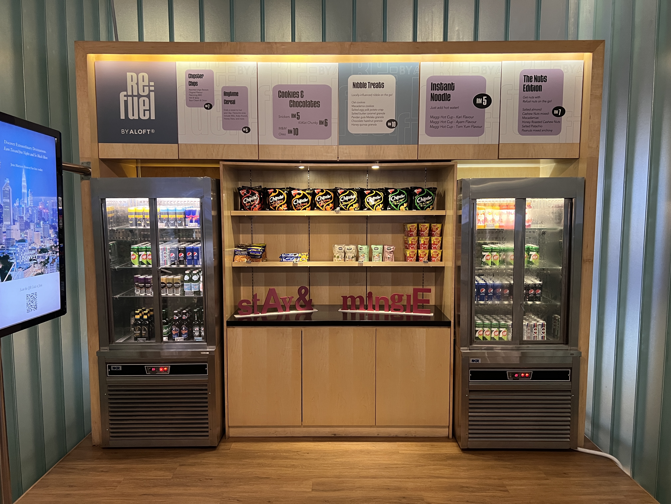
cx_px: 336
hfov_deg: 67.3
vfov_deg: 53.1
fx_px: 504
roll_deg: -0.1
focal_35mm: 26
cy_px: 252
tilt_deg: -5.0
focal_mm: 5.7
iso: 320
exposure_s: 1/50
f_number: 1.5
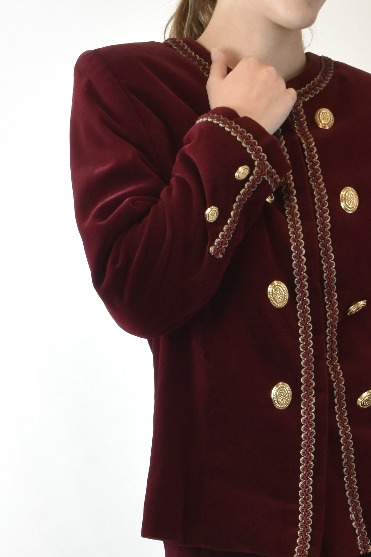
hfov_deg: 15.0
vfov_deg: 21.4
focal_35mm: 91
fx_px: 1406
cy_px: 584
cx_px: 276
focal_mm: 22
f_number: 13
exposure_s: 1/25
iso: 1000
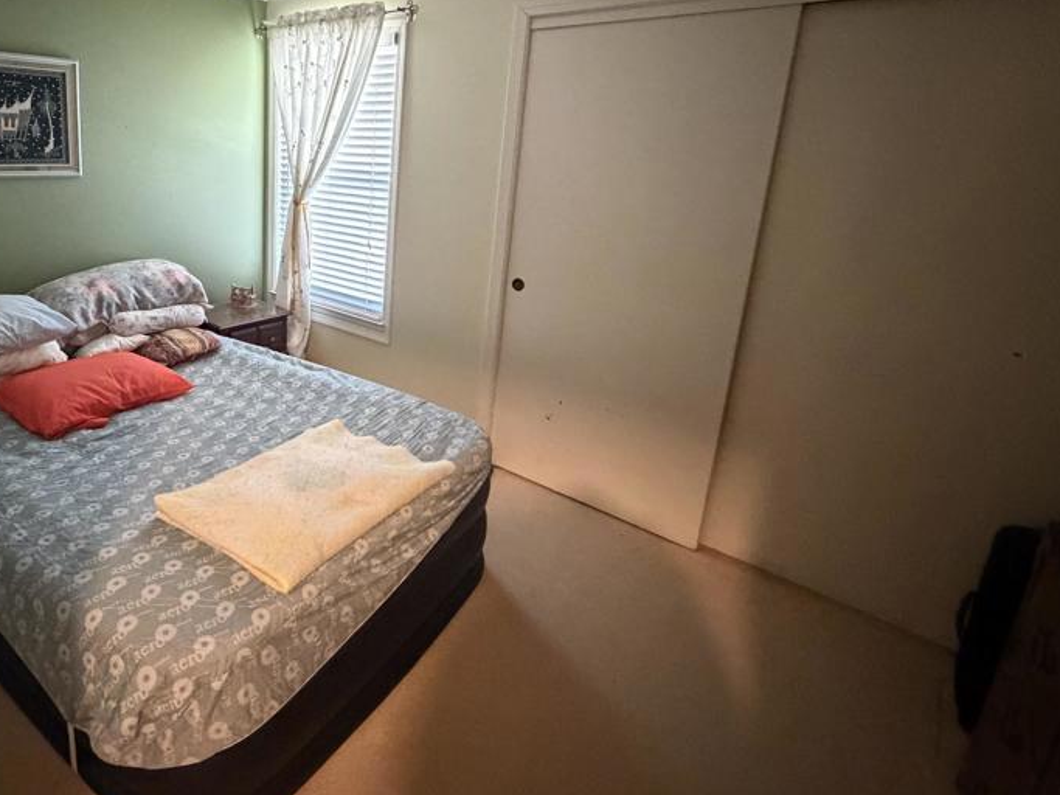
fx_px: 643
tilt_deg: -13.5
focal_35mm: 21
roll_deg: -0.2
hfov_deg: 74.8
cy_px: 287
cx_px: 301
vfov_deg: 62.3
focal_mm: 2.22
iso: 1250
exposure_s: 1/40
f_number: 2.2
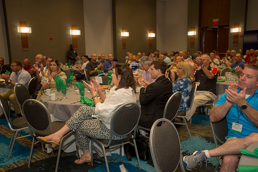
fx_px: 251
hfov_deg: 54.5
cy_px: 86
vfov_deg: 37.8
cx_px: 129
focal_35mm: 35
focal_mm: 35
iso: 1250
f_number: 2.8
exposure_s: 1/250
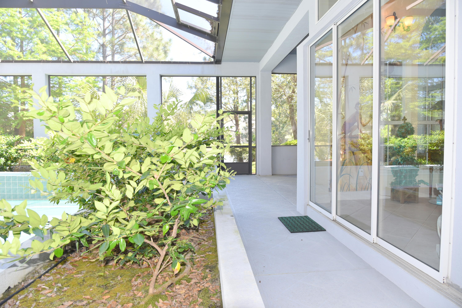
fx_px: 308
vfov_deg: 53.1
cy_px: 154
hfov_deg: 73.7
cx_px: 231
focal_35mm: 24
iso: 450
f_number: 5.6
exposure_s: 1/125
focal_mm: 24
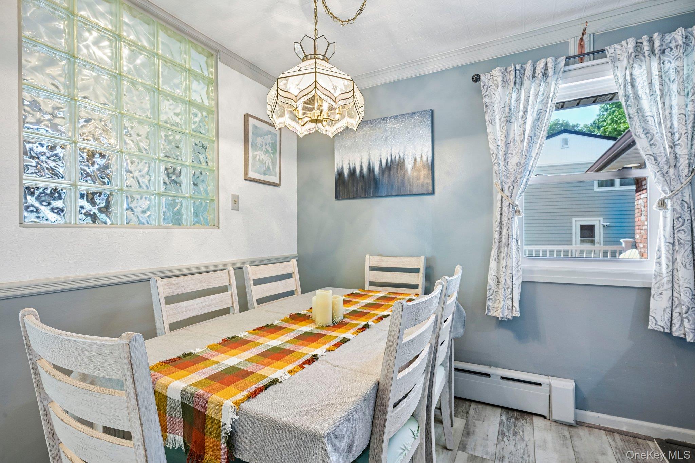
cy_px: 232
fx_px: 328
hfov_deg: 93.3
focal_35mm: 17
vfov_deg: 70.4
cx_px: 348
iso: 160
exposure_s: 1/5
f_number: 9
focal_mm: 17
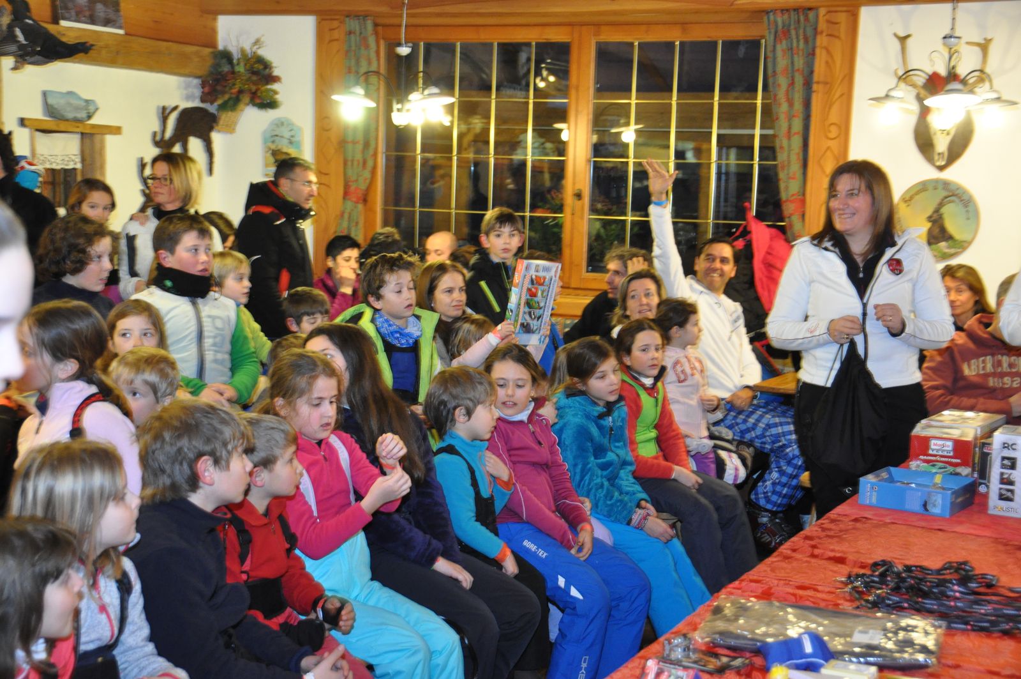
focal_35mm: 57
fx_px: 1615
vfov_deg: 23.7
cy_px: 340
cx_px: 510
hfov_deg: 35.1
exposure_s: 1/20
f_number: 4.2
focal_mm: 38
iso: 1600
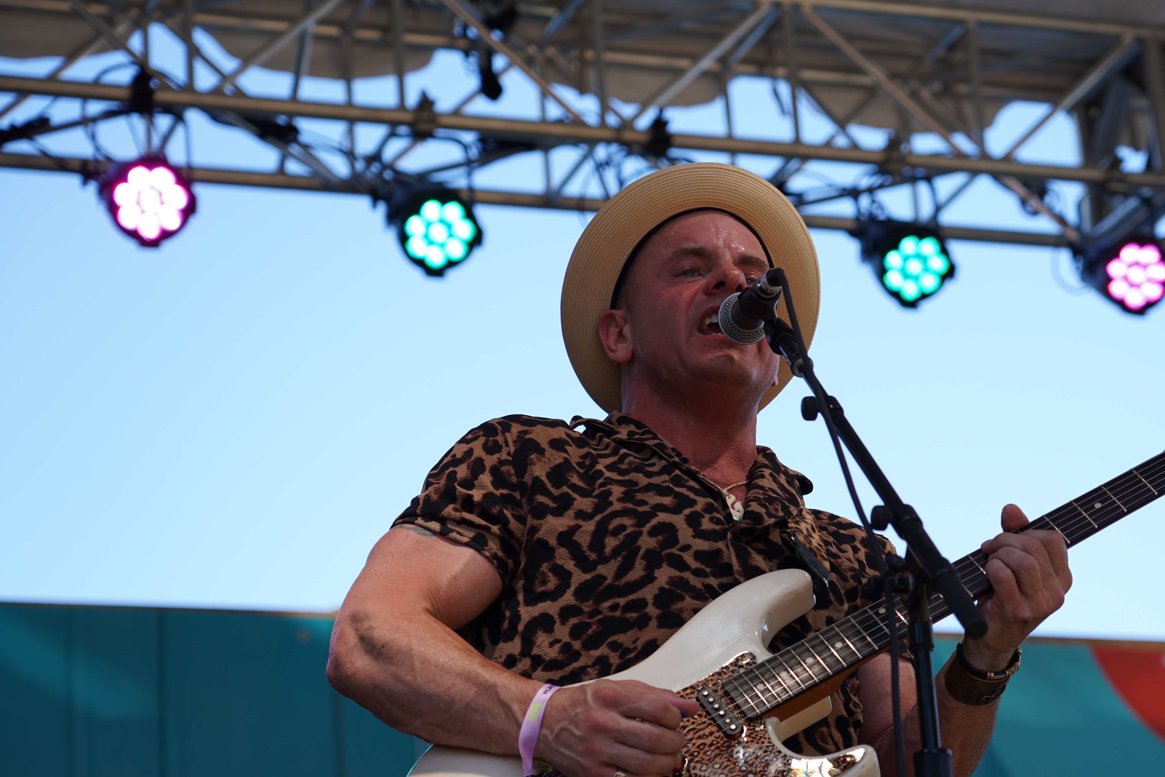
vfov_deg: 12.0
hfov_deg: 17.9
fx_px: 3689
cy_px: 468
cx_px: 716
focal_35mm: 114
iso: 100
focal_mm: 86
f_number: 4.5
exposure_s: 1/200
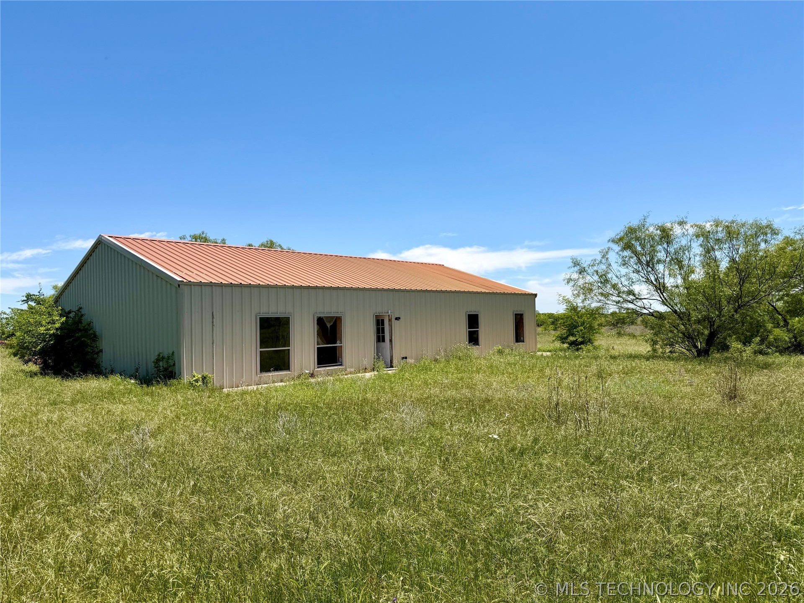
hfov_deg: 71.6
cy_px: 302
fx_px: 557
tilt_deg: +0.8
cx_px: 402
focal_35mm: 24
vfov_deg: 56.8
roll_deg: +0.6
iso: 80
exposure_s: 1/5319
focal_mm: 6.76
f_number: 1.78
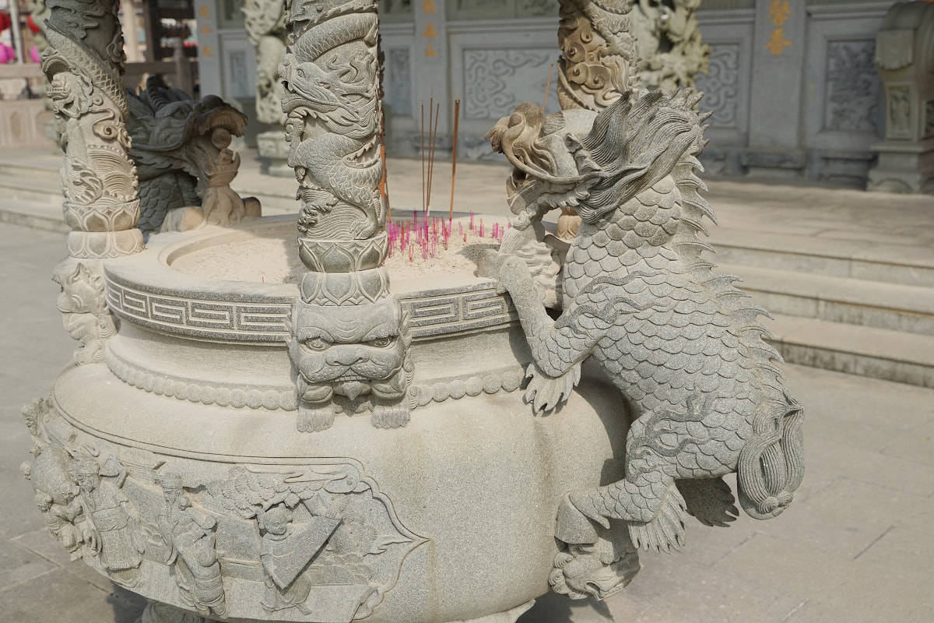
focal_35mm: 43
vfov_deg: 31.2
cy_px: 312
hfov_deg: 45.4
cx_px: 467
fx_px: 1116
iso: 100
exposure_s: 1/320
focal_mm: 43
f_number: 5.6
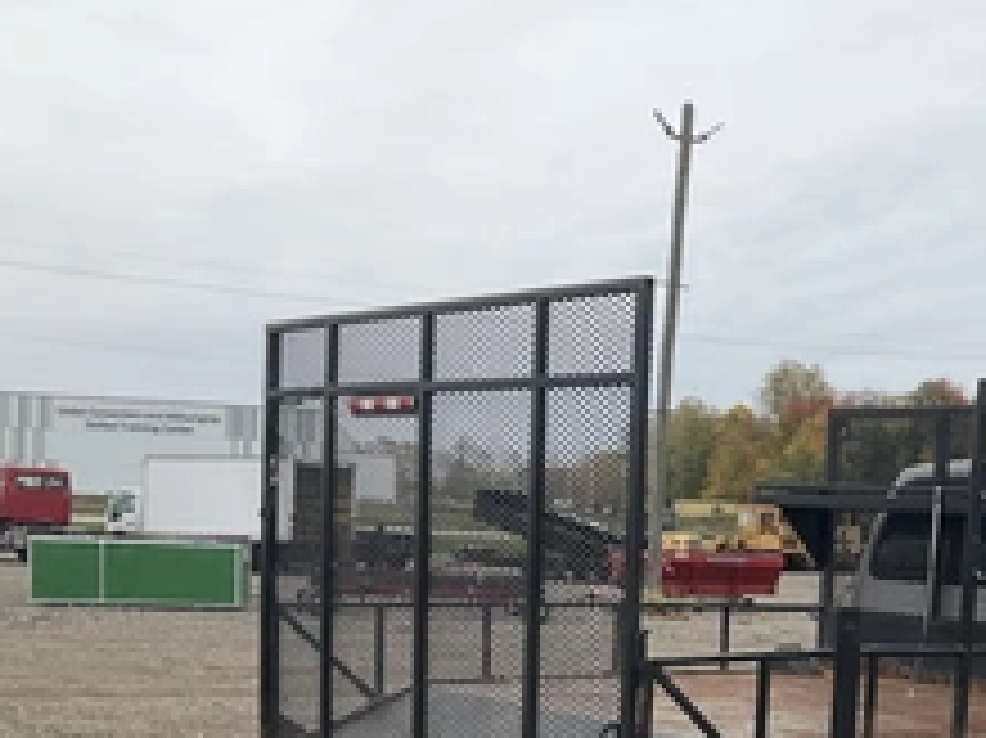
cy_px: 630
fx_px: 1509
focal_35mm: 53
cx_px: 878
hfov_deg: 34.3
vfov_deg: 26.8
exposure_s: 1/568
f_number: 1.8
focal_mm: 3
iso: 25
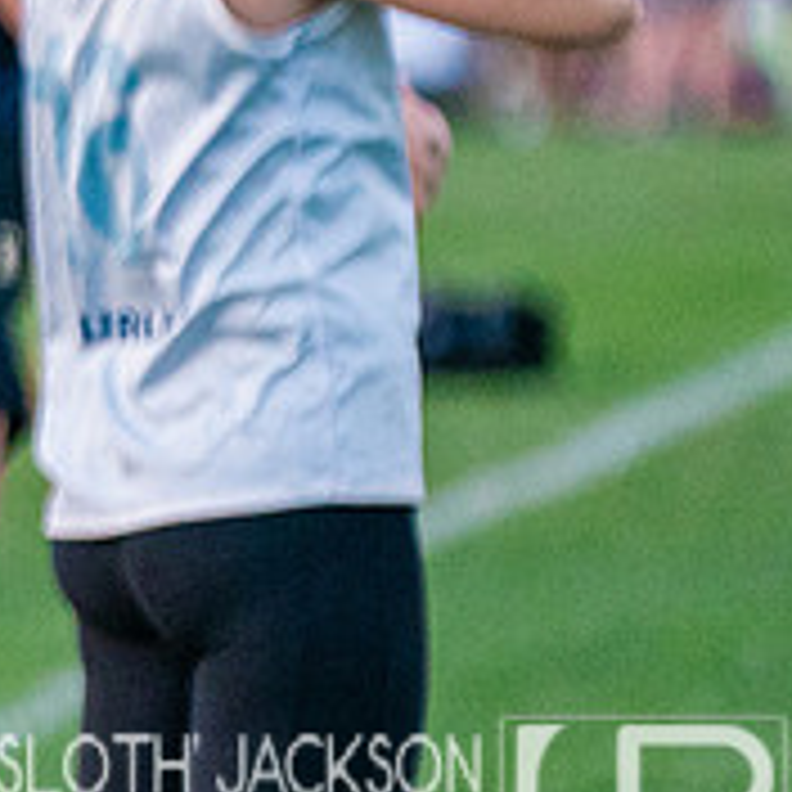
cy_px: 279
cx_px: -892
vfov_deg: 1.9
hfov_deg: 1.9
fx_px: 23633
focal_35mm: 913
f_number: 2.8
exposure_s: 1/4000
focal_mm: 173
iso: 2500
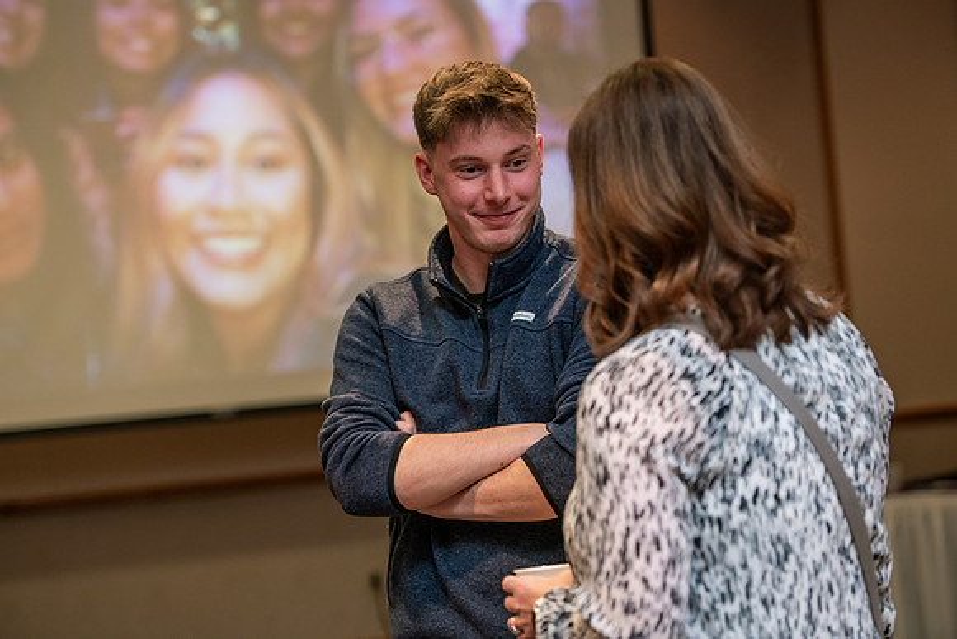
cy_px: 320
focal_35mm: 98
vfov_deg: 14.0
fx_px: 2606
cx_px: 478
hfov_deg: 20.8
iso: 1600
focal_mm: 98
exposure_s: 1/160
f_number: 3.5
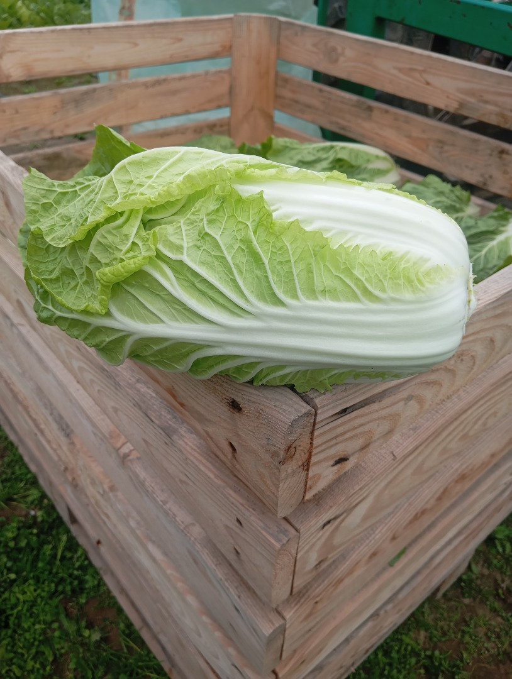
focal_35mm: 28
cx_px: 256
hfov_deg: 49.9
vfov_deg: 63.4
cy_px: 340
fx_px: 550
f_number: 1.8
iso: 114
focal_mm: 4.22
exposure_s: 1/272
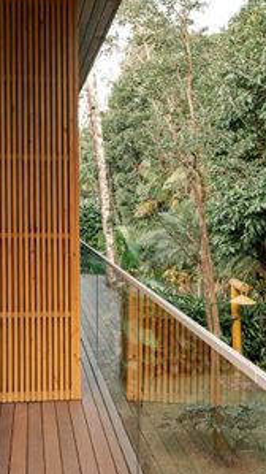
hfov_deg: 25.5
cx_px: 50
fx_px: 577
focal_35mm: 46
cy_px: 188
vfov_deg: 44.3
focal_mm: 41.1
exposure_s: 1/6
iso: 200
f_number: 9
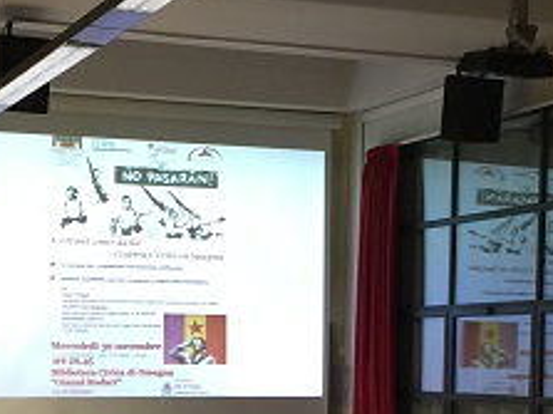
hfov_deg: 21.5
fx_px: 1453
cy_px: 420
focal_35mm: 91
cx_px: 201
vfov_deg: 15.9
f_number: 2.2
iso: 64
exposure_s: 1/17
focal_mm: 4.15
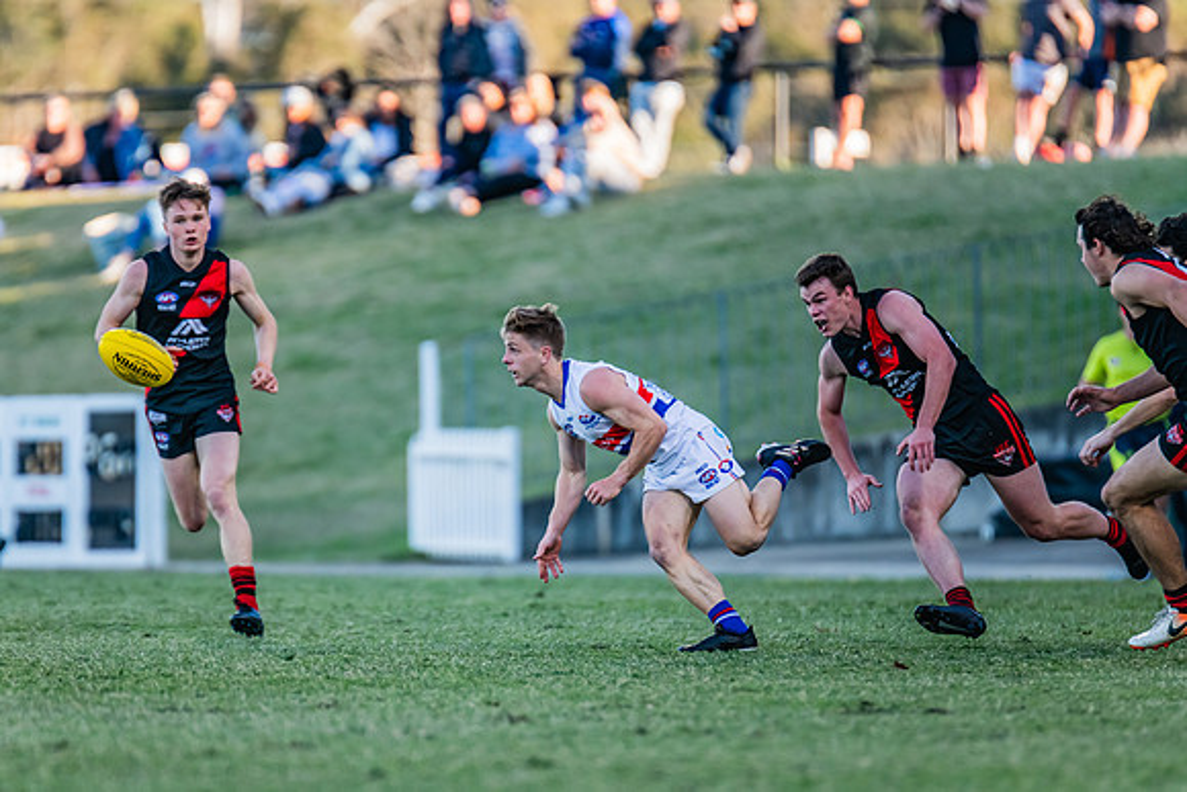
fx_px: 15759
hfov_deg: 4.3
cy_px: 444
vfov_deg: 2.9
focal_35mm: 478
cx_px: 517
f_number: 4
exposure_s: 1/1600
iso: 1100
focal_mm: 420
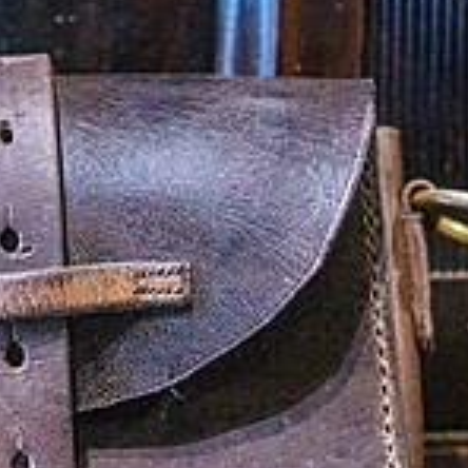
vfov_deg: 13.1
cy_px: 286
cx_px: 3
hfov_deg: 13.0
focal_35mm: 133
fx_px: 2034
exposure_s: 1/60
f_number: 2.8
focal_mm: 38
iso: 3200
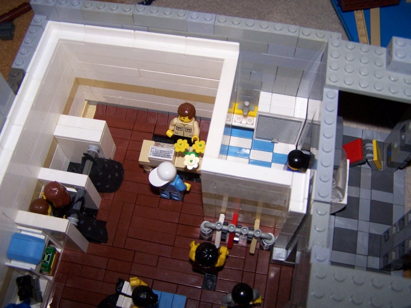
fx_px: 451
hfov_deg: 49.0
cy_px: 154
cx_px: 206
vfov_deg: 37.7
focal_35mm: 38
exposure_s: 1/60
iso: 140
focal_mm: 6.3
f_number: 2.8
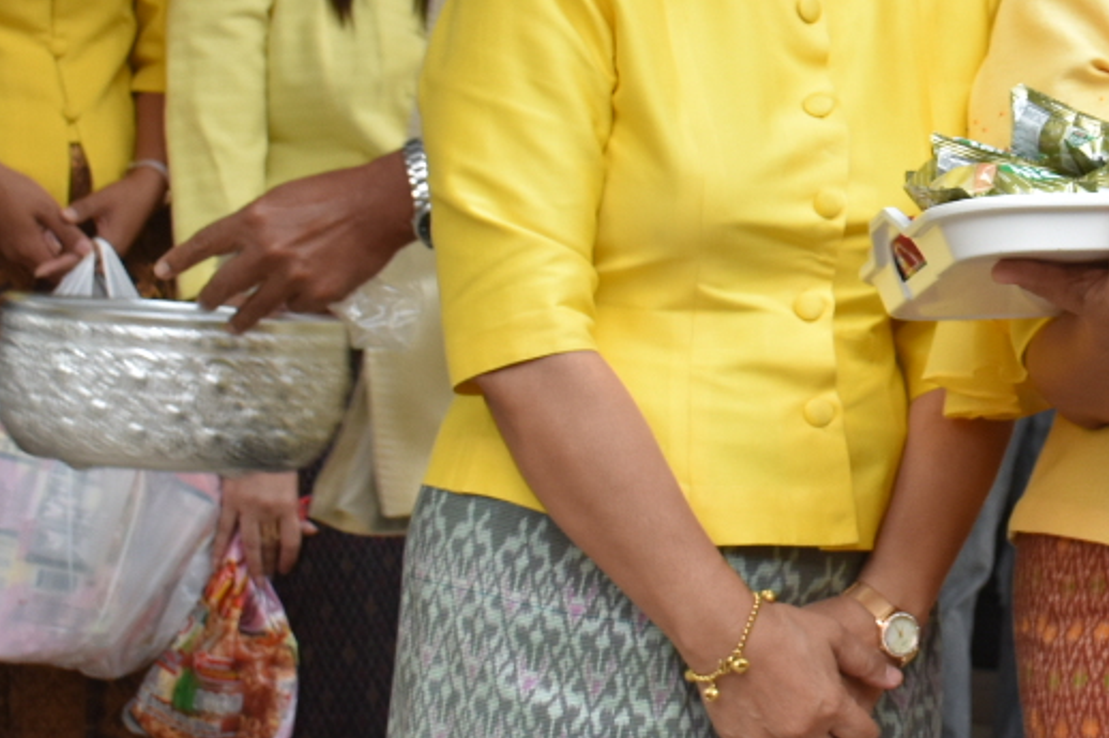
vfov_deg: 11.2
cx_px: 1272
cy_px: 92
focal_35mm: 122
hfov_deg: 16.2
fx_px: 3757
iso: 400
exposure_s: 1/125
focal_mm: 26
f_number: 5.6
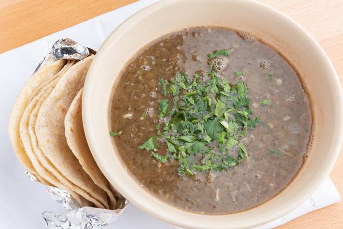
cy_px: 114
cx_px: 172
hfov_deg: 28.8
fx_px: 667
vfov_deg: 19.5
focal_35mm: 70
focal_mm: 70
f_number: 13
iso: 100
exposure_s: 1/200
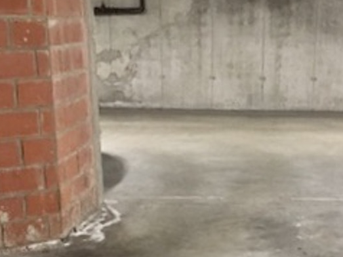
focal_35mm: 71
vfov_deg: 19.4
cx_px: 223
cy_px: 320
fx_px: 703
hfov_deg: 27.3
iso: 200
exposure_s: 1/25
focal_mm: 4.15
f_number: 2.2
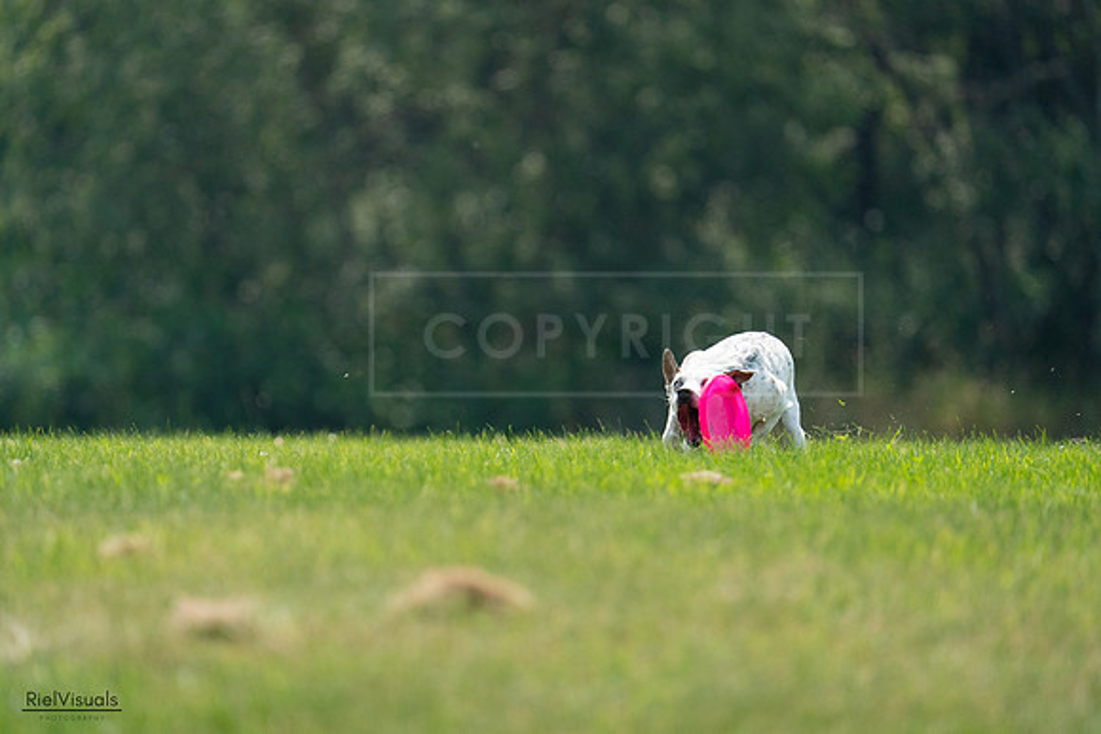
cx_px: 538
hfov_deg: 4.2
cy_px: 367
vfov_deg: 2.8
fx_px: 14940
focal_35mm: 488
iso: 2000
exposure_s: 1/4000
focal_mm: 470
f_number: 6.3
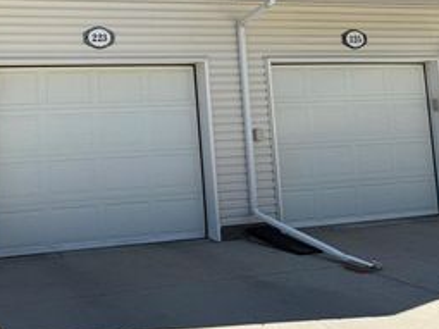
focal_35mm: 47
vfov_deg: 29.9
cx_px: 28
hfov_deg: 37.3
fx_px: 596
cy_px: 54
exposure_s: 1/3425
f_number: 1.78
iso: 80
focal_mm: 6.76
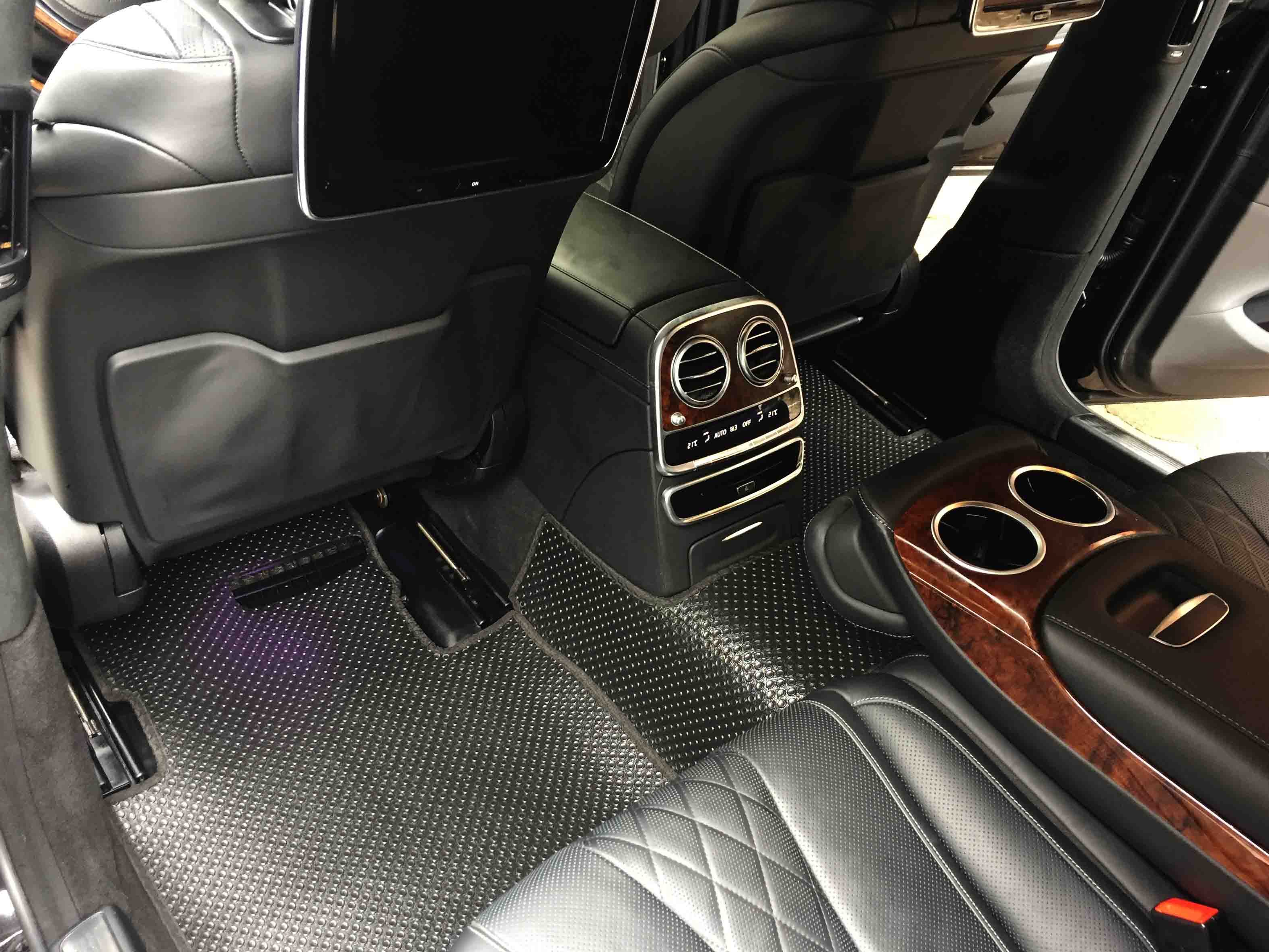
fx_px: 1100
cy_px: 485
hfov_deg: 60.0
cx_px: 647
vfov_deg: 46.8
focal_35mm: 30
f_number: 2.2
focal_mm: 4.15
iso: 125
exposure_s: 1/33
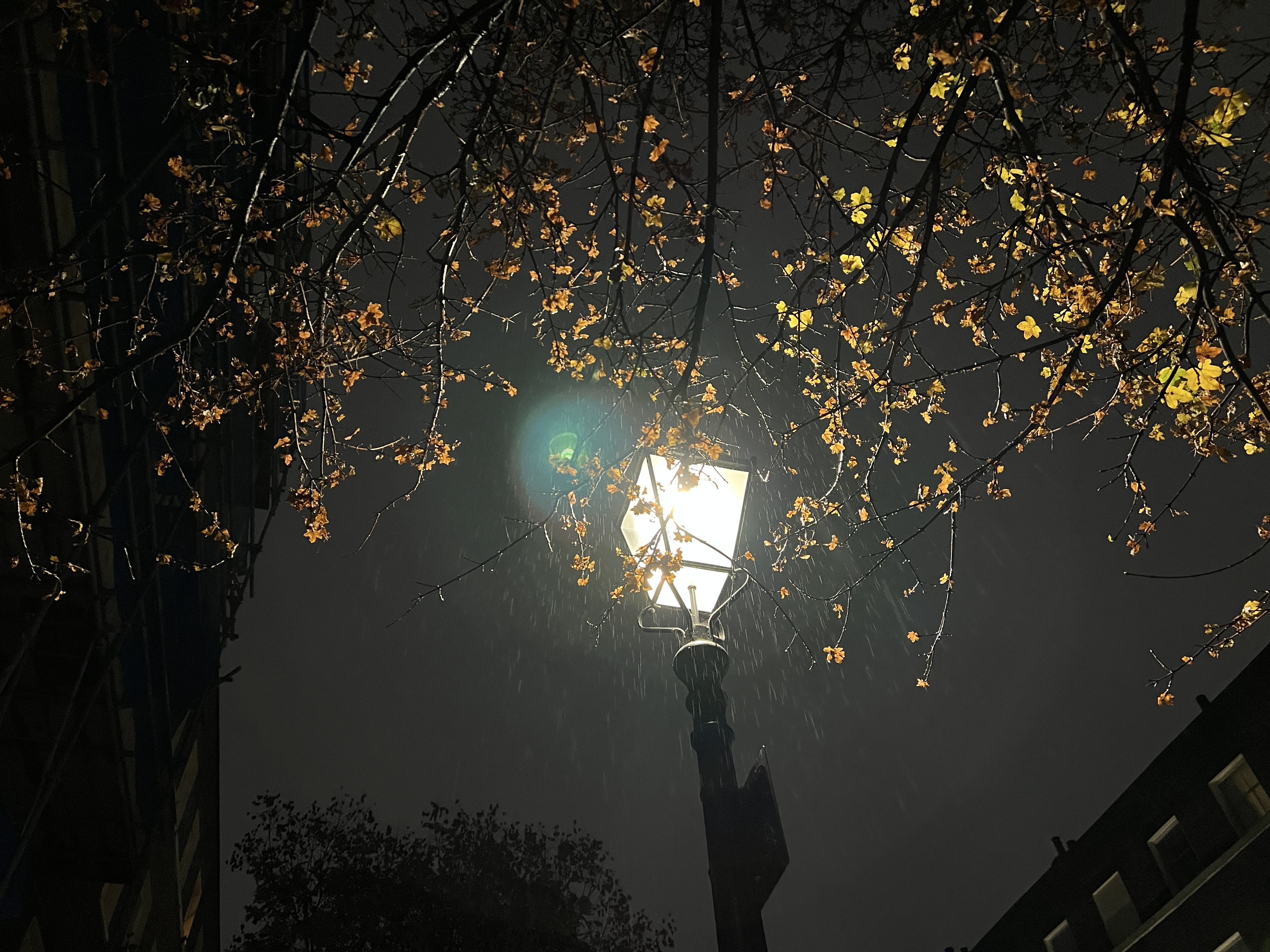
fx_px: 954
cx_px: 635
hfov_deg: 67.3
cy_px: 476
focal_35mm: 26
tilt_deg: +50.6
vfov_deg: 53.1
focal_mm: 5.7
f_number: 1.5
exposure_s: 1/50
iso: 200
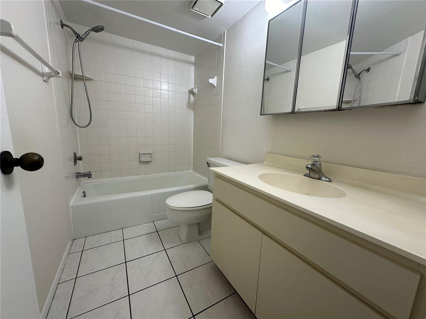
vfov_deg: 85.7
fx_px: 172
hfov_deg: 102.1
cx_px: 213
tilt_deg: -9.5
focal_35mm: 14
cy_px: 160
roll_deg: -2.7
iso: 100
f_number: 2.2
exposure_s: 1/120
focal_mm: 2.22
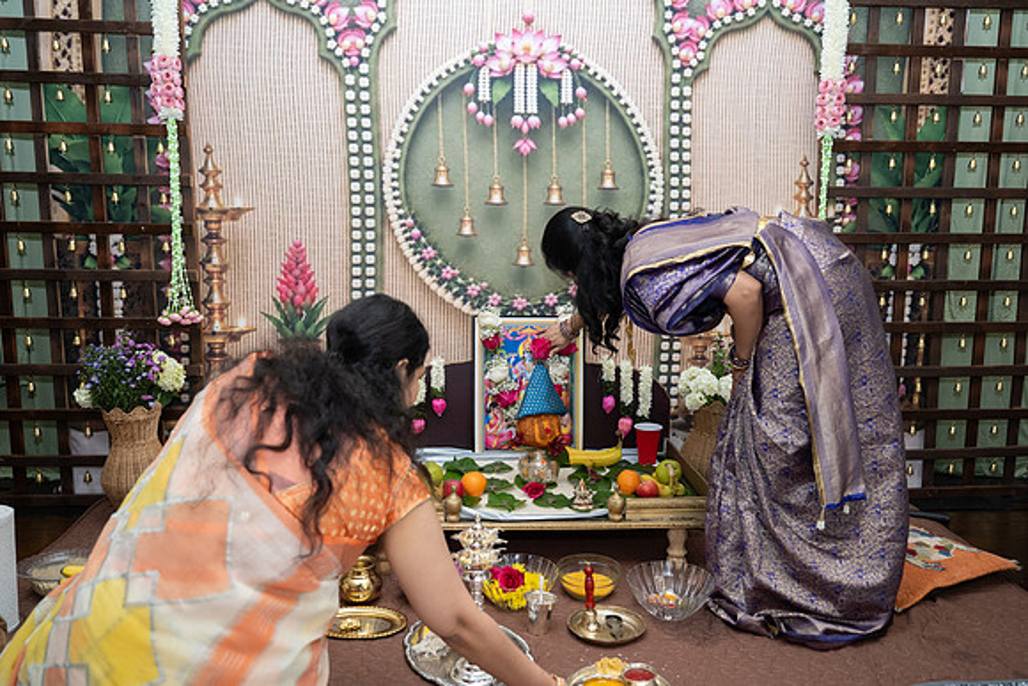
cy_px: 343
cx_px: 514
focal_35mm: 30
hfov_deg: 62.3
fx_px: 850
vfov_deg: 43.9
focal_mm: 29.5
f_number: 3.5
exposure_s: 1/160
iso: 800
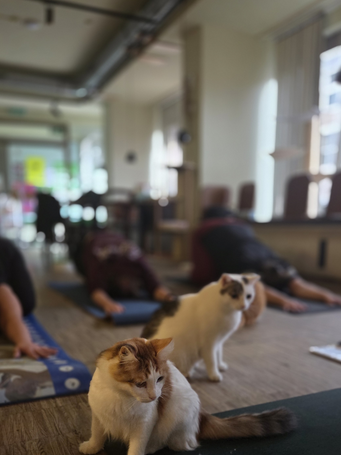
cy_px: 300
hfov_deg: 42.9
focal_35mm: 33
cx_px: 179
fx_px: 433
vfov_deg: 54.3
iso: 1250
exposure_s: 1/100
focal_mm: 5.4
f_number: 1.8
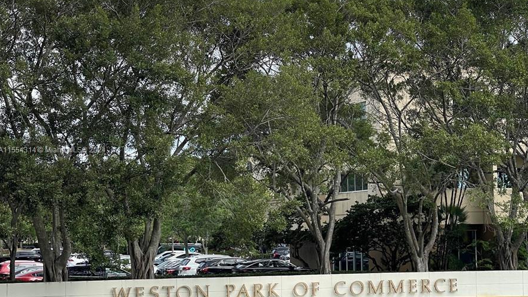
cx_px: 264
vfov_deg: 12.9
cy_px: 151
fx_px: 1316
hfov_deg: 22.7
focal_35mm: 94
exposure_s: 1/874
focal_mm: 7.5
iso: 20
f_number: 2.2
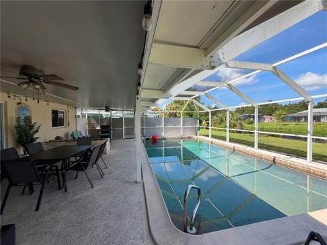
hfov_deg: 102.1
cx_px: 164
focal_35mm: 14
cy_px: 122
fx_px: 132
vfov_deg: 85.7
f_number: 2.2
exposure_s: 1/502
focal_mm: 2.22
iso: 50
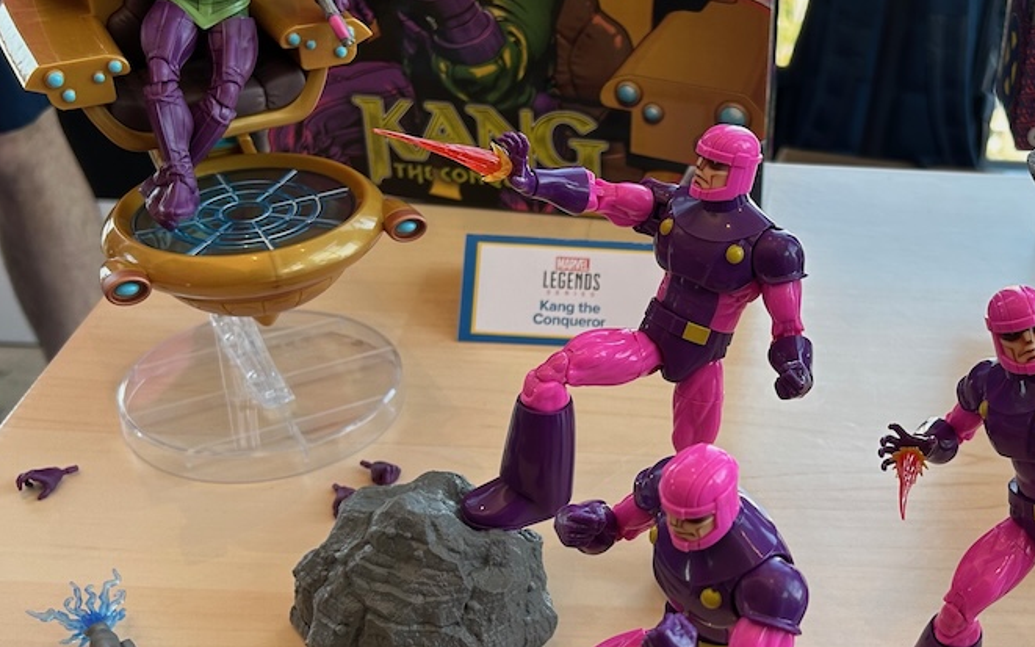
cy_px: 404
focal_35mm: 50
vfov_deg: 25.7
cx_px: 764
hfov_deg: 39.3
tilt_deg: -33.6
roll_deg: -2.9
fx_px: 1410
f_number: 1.5
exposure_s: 1/224
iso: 40
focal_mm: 5.7
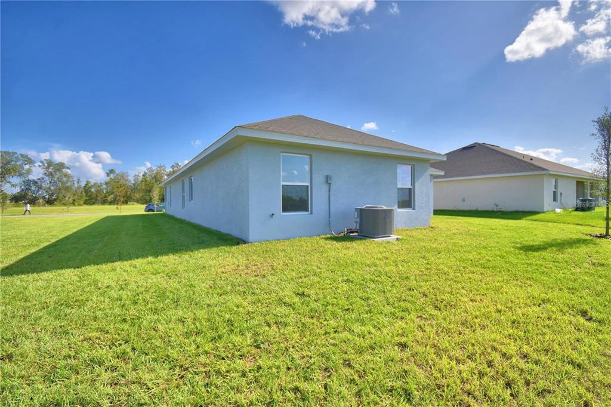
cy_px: 204
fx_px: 254
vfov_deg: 77.3
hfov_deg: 100.4
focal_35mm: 15
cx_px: 306
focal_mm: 10
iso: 100
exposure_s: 1/1250
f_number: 4.5
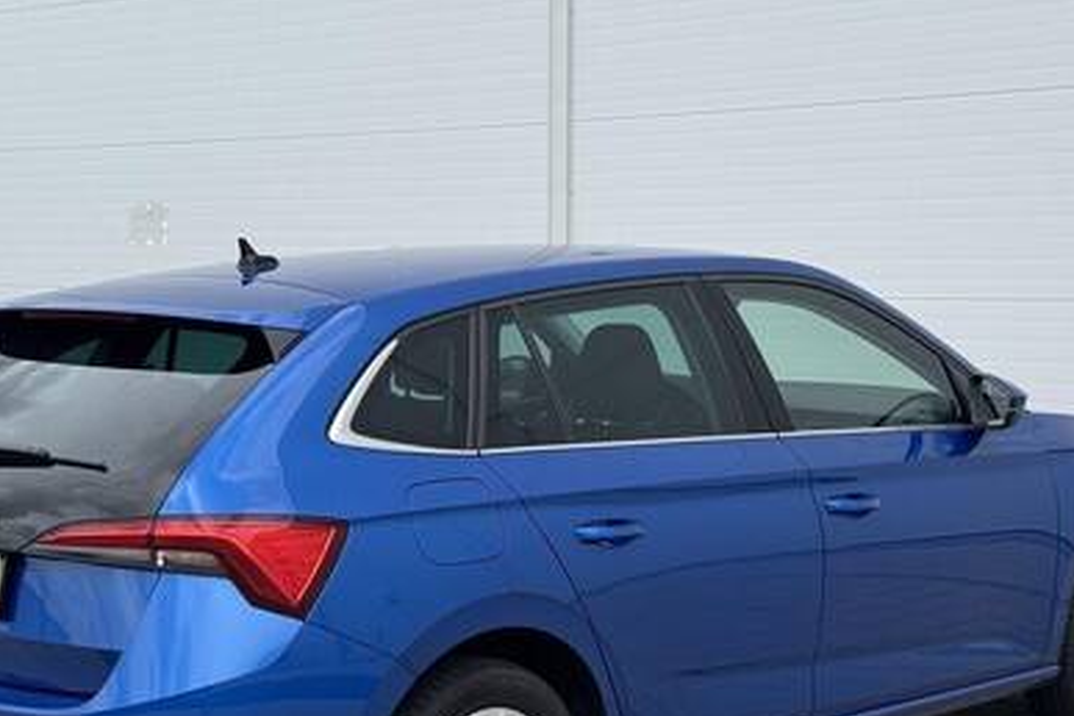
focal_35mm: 71
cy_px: 506
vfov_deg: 19.1
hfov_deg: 28.4
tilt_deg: -6.2
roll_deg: +0.8
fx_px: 2118
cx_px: 488
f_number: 1.78
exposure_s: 1/2611
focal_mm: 6.76
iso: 64
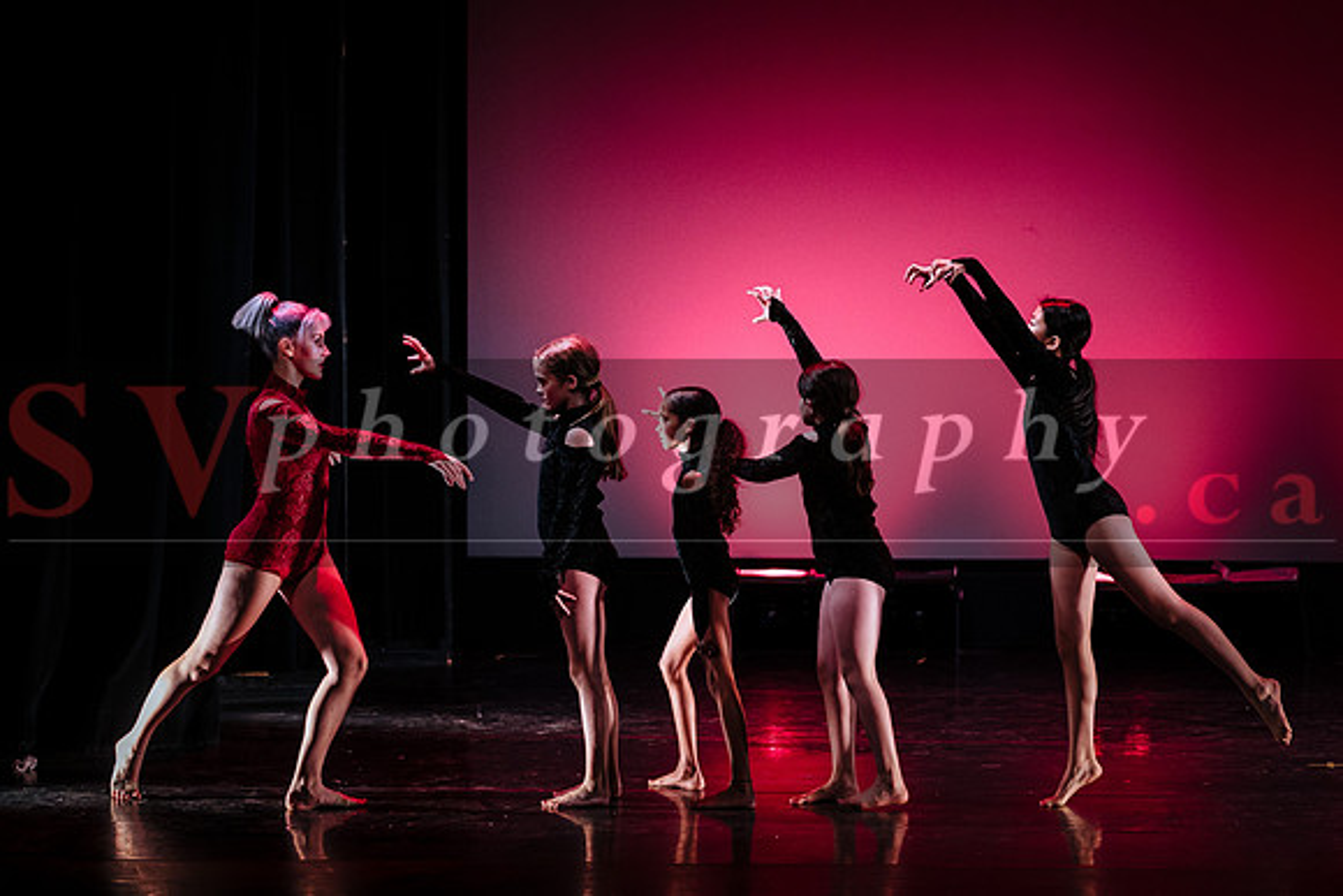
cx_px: 739
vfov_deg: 10.5
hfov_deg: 15.7
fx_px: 4871
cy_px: 413
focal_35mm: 131
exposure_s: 1/500
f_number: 2.8
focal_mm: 116
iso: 1250
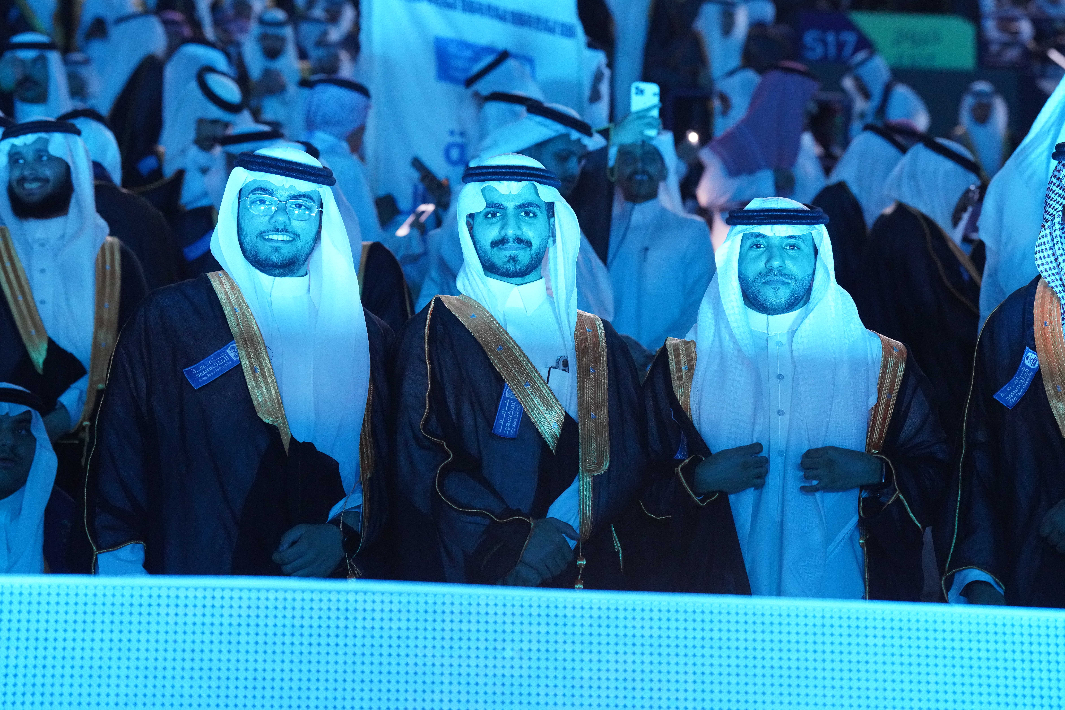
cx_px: 532
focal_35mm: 105
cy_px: 355
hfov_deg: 19.5
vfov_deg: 13.0
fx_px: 3106
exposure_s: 1/125
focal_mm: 105
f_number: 4
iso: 6400
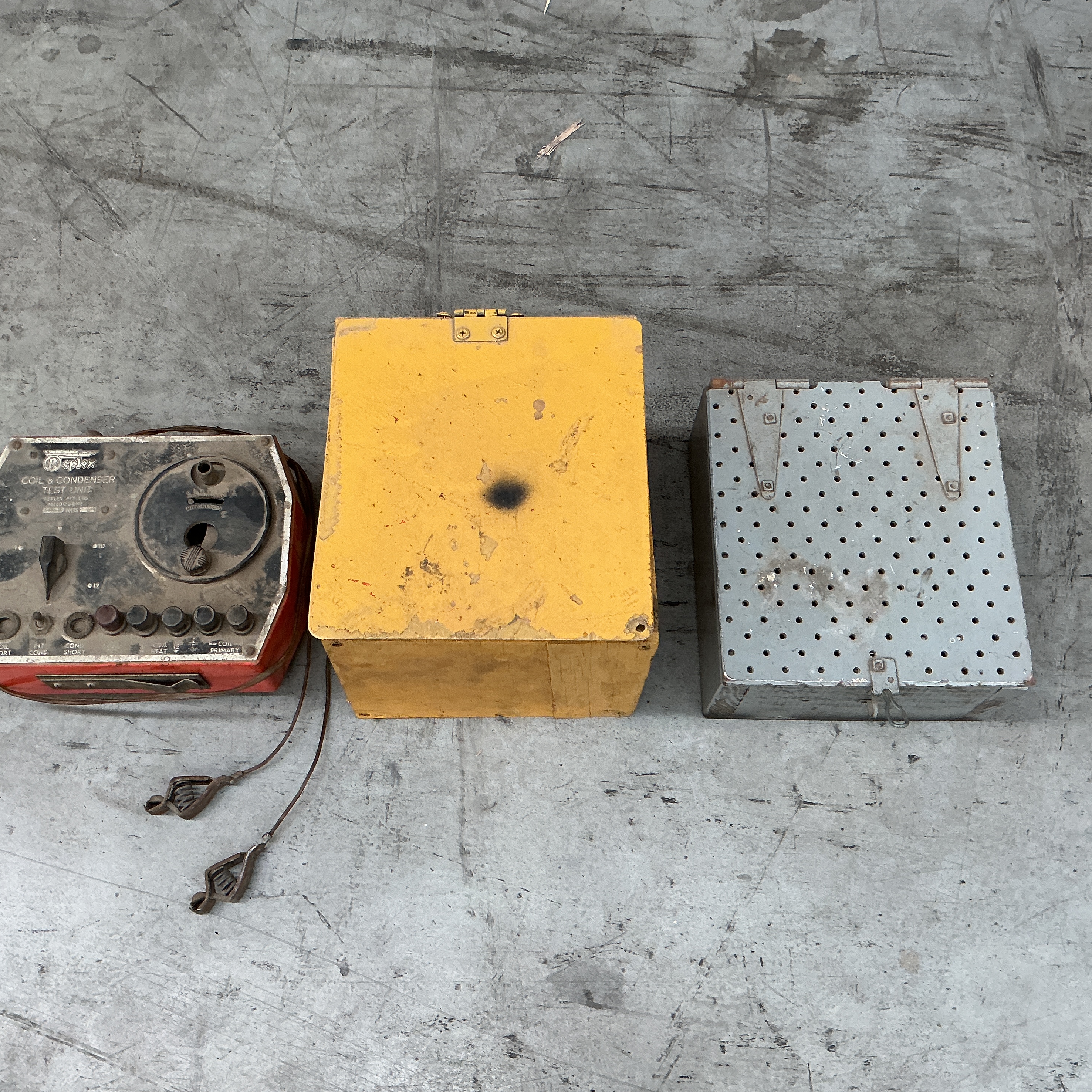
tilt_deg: -67.6
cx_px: 510
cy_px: 550
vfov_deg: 47.2
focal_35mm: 35
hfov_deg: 47.2
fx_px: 1249
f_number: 1.8
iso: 64
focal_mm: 3
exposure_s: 1/100
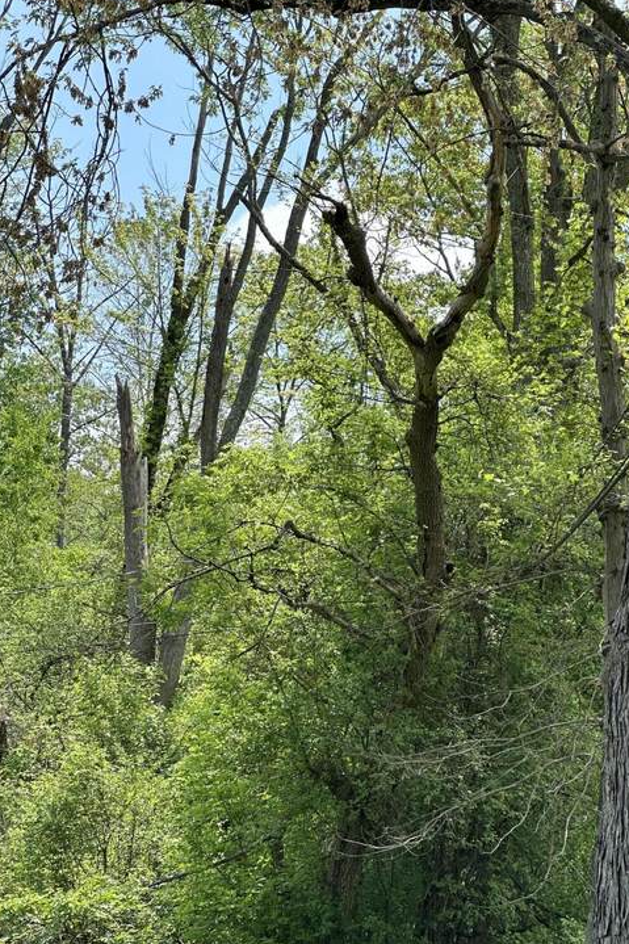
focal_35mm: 107
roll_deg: -3.6
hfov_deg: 12.8
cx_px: 404
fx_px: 2805
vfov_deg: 19.1
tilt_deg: +6.4
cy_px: 590
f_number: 2.8
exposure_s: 1/344
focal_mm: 9
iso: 32
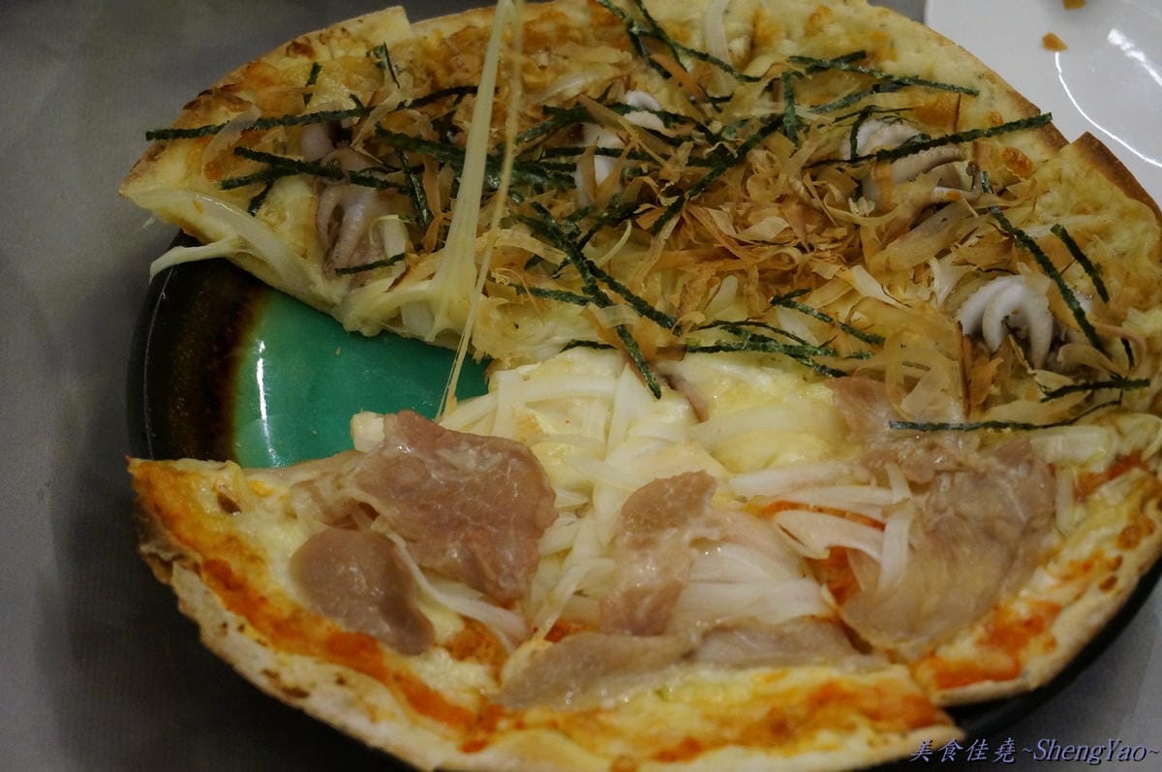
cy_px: 386
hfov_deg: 27.0
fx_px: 2418
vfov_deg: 18.1
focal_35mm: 75
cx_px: 581
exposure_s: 1/125
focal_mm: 50
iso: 3200
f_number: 5.6
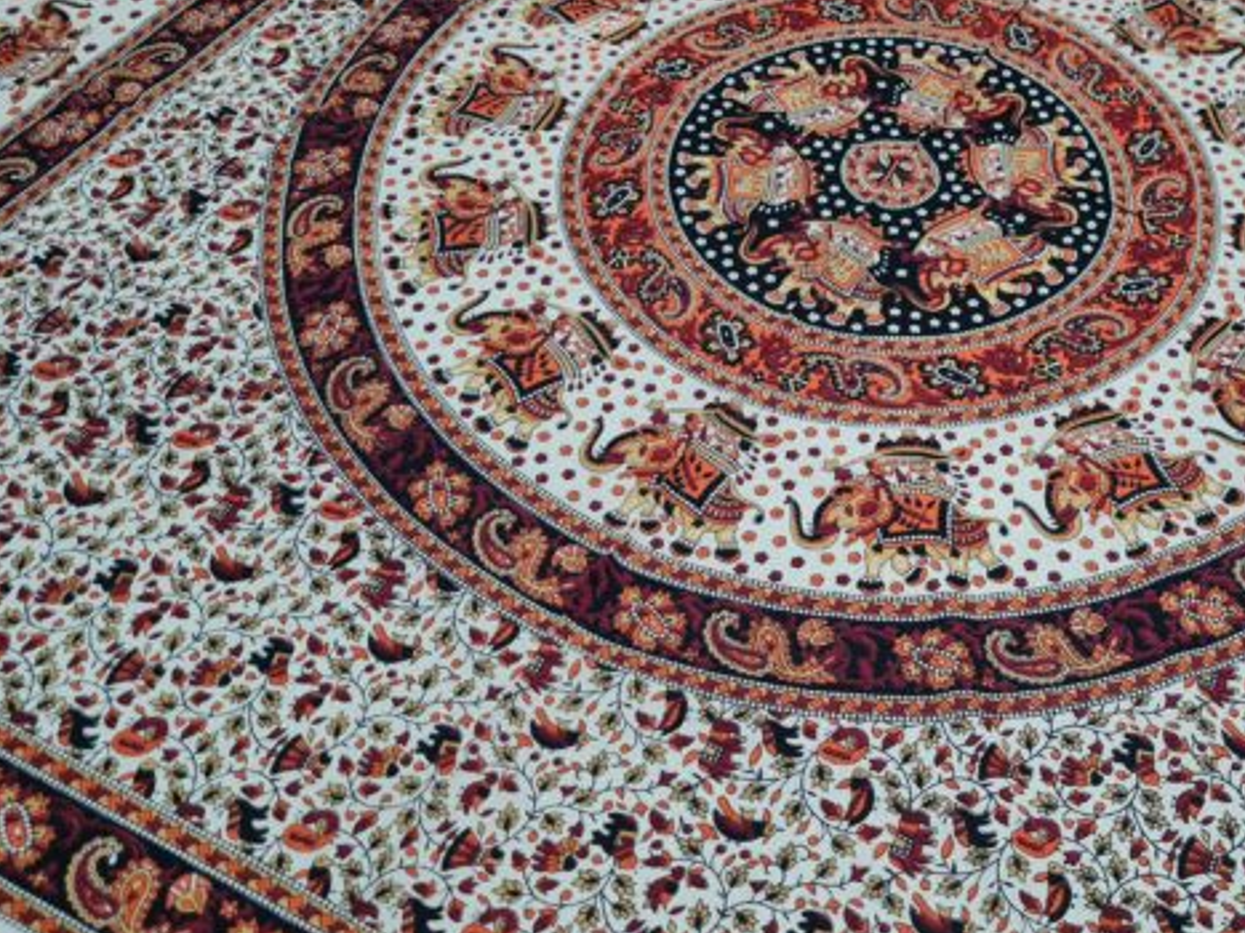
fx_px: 1402
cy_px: 508
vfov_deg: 36.8
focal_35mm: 39
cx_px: 872
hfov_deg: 46.8
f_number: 1.8
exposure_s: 1/30
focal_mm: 5.4
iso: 640
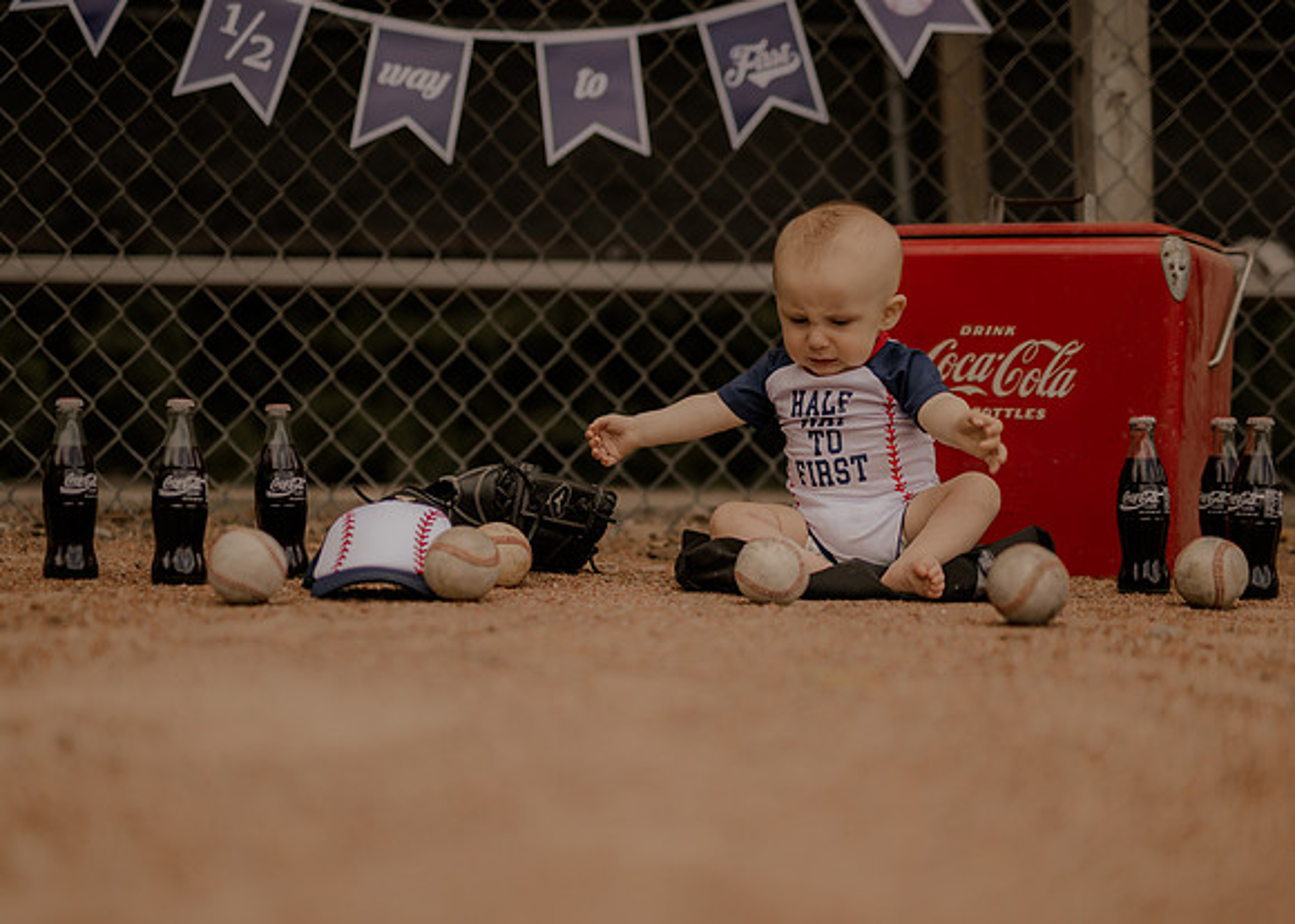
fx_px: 2289
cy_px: 534
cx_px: 643
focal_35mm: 62
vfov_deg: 22.8
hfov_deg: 31.6
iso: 160
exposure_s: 1/4000
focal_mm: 50
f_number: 3.2
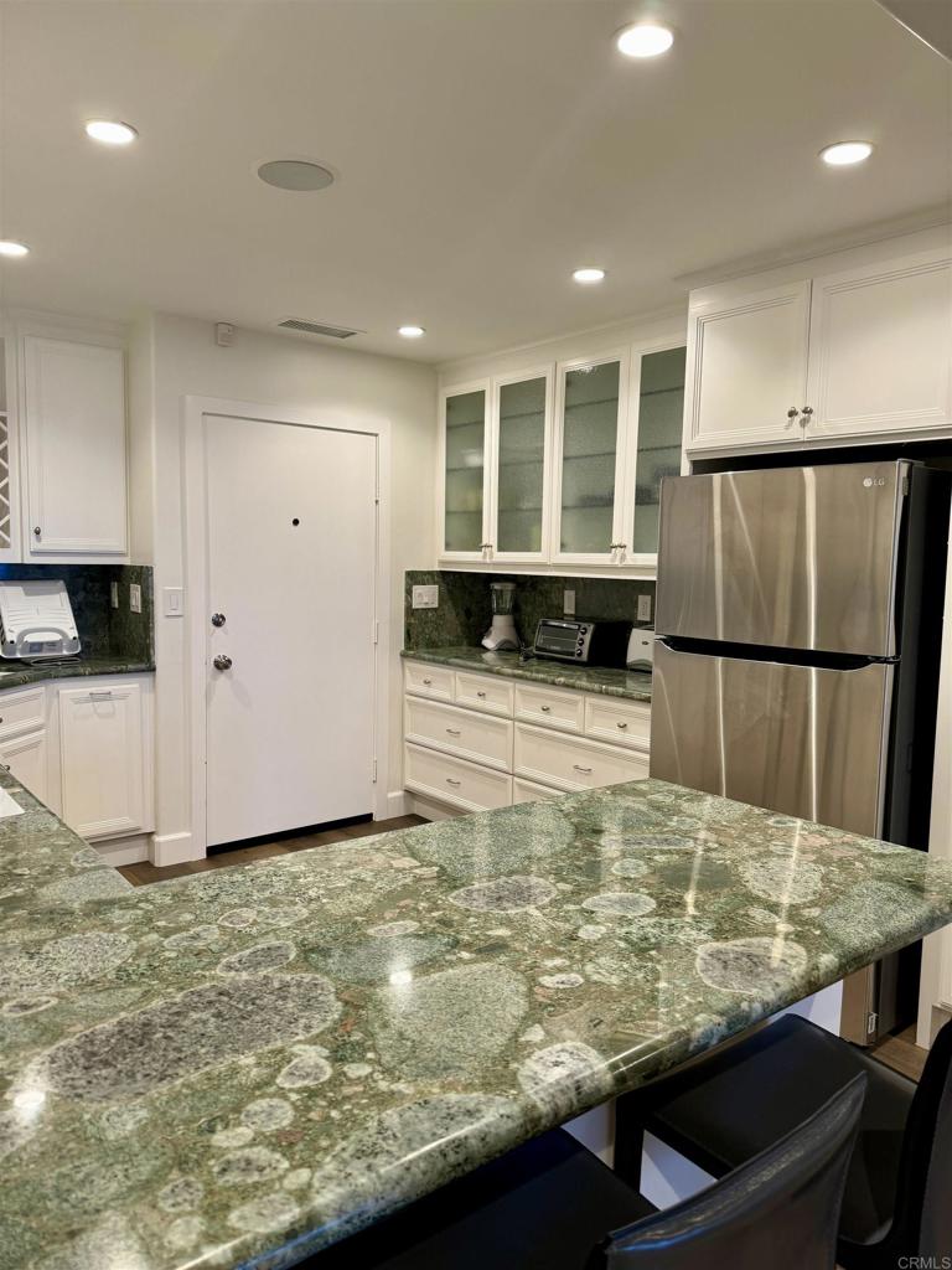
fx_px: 880
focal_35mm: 24
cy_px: 635
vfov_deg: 71.6
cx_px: 476
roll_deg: -2.1
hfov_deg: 56.8
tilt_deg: -5.6
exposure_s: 1/60
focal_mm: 6.76
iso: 125
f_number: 1.78
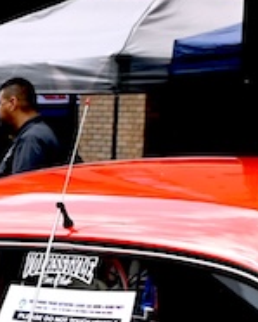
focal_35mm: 230
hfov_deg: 6.0
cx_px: -630
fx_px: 2193
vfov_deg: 8.3
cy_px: 344
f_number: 6.3
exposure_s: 1/320
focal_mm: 26
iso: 100
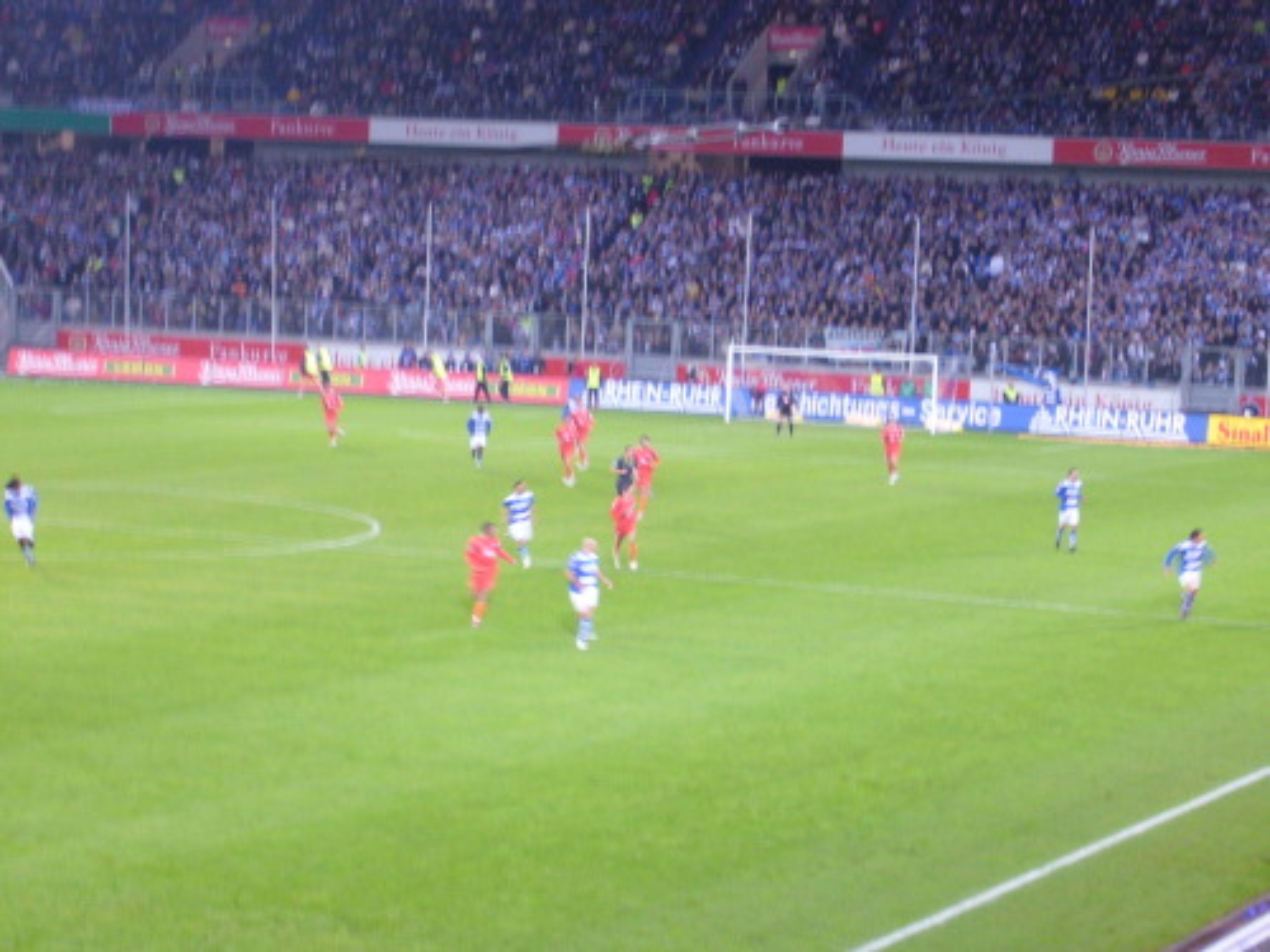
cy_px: 476
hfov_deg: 18.7
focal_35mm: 105
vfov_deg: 14.1
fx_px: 3852
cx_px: 635
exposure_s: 1/15
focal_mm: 17.4
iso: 160
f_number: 5
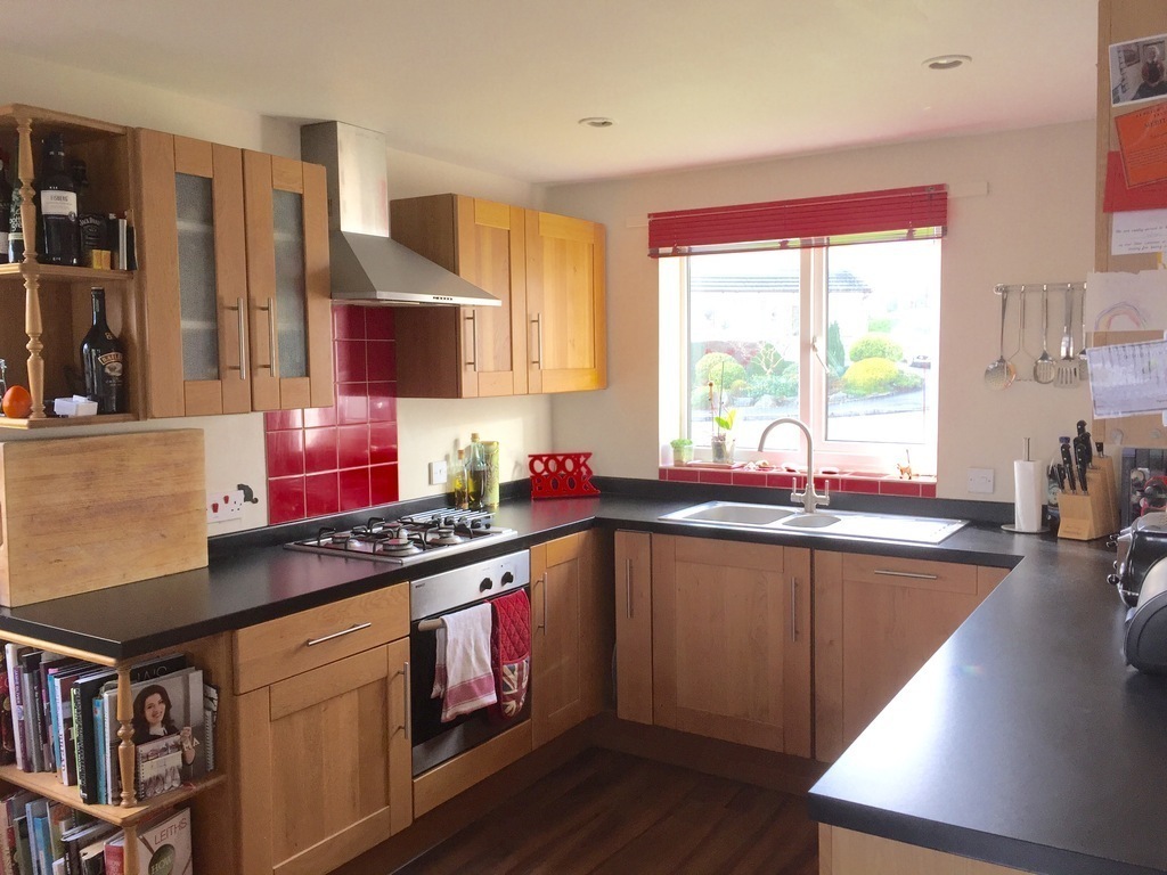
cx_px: 584
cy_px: 438
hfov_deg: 61.7
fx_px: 978
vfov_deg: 48.2
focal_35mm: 29
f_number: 2.2
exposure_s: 1/100
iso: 50
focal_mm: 4.15
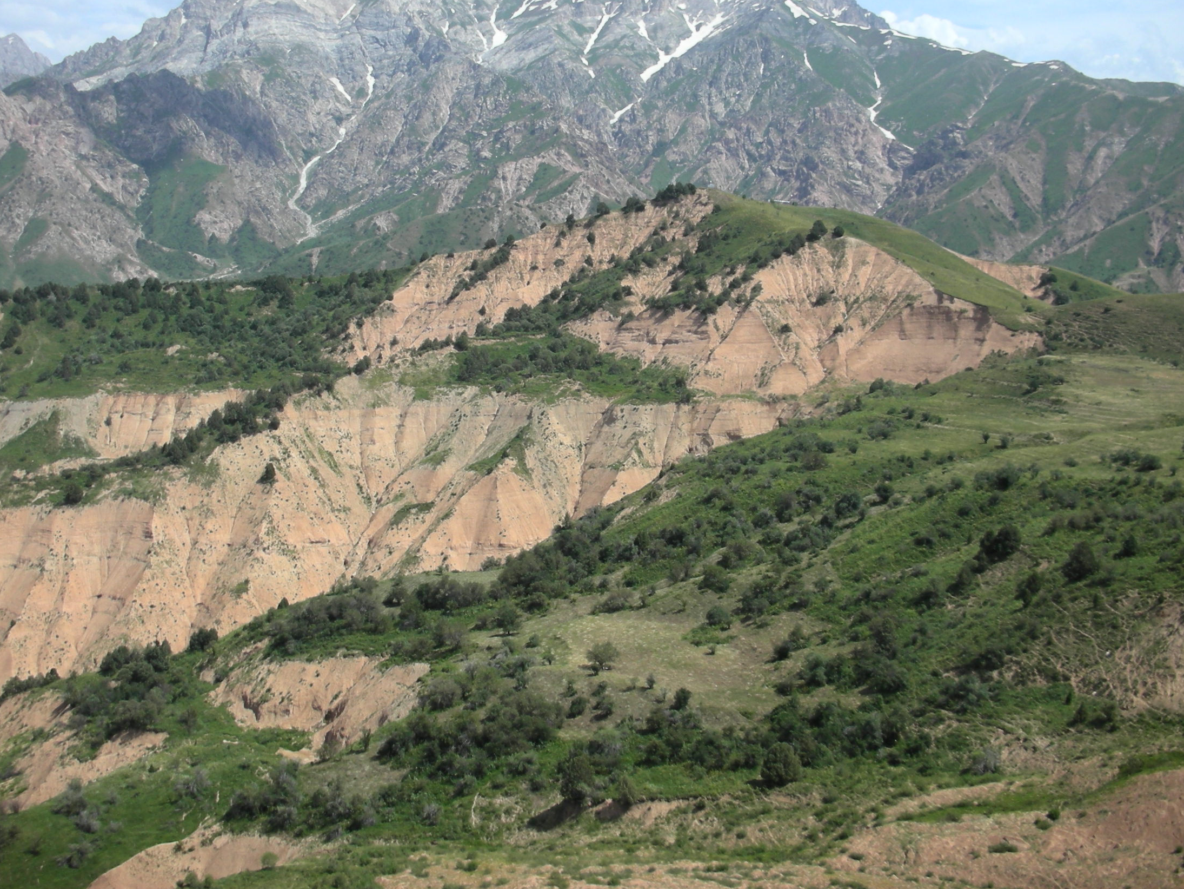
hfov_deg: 42.0
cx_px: 535
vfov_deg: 32.0
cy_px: 318
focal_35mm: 45
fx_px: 1539
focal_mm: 5.8
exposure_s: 1/96.3
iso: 50
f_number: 8.5
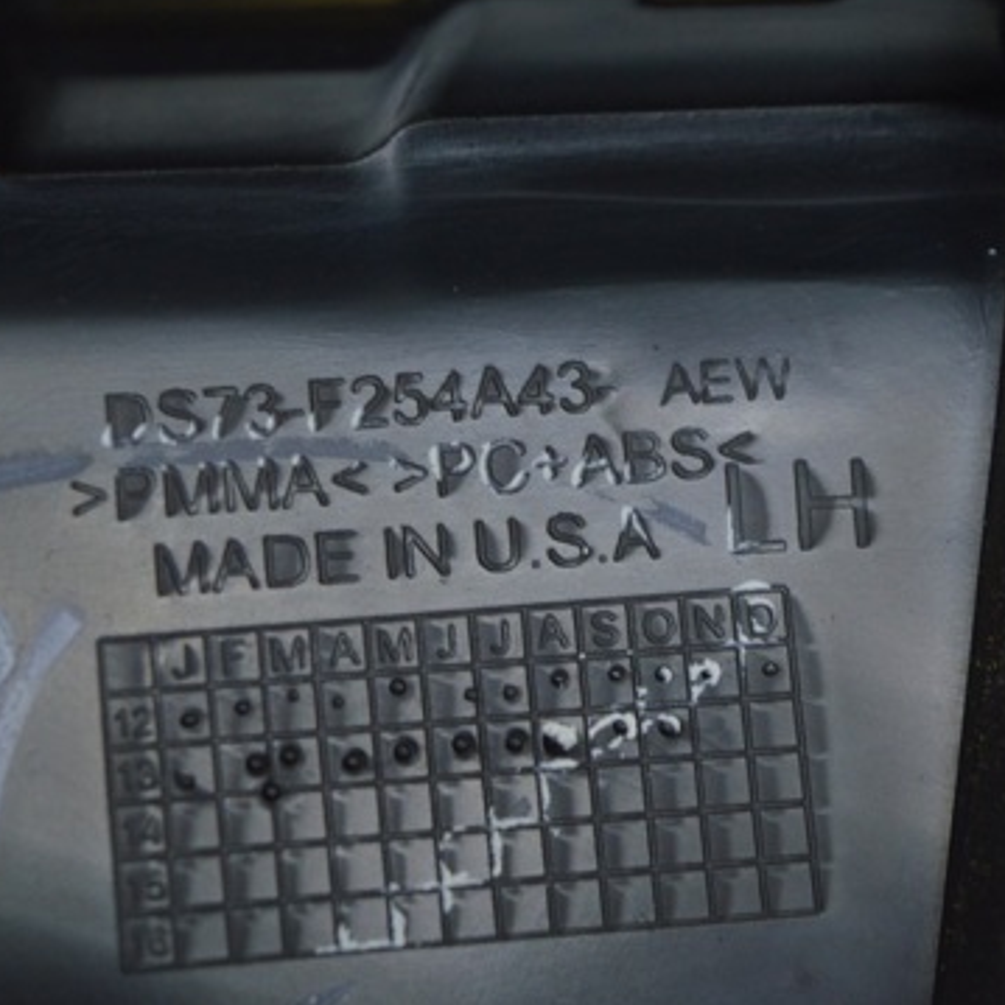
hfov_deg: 14.0
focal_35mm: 125
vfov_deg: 14.0
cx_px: 409
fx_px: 4098
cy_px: 469
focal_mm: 55
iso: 400
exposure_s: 1/60
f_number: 5.6
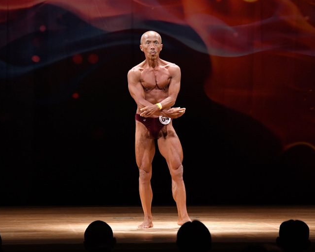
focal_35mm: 255
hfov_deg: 7.6
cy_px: 126
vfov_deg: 6.1
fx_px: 2376
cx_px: 156
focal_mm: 150
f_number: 5.6
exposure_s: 1/400
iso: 4000
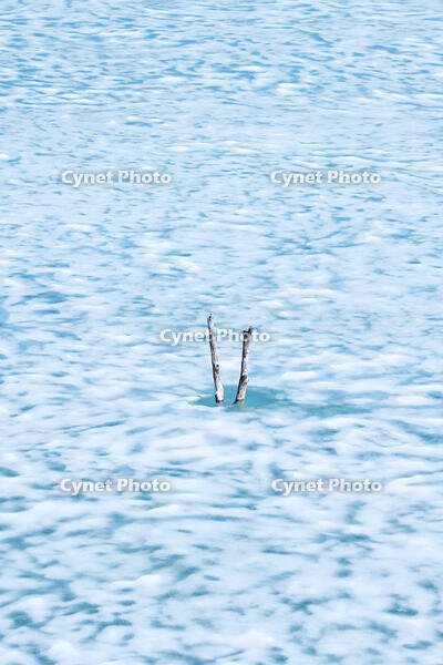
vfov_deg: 11.1
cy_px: 332
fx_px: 3415
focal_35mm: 185
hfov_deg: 7.4
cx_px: 222
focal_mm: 185
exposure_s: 1/100
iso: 100
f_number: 18
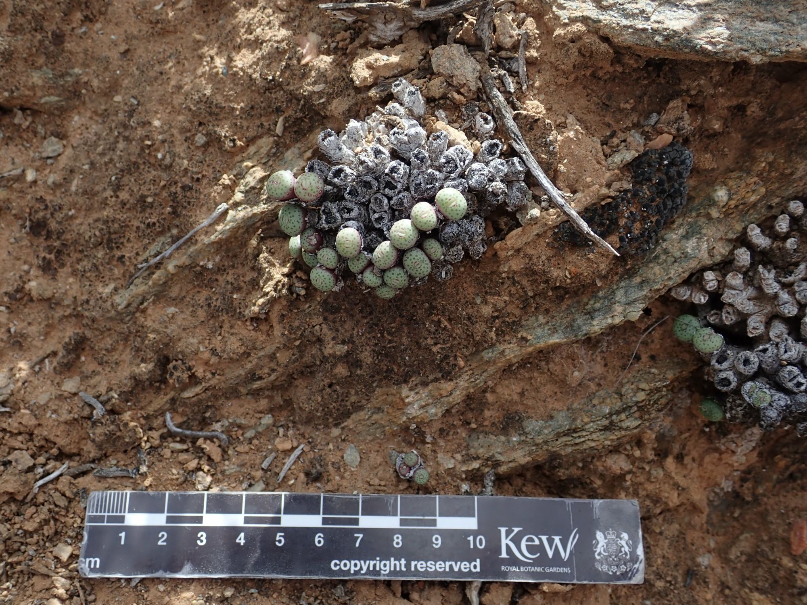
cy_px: 302
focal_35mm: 35
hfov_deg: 52.6
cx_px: 404
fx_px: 816
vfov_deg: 40.7
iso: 100
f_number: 3.5
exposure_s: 1/400
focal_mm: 6.42
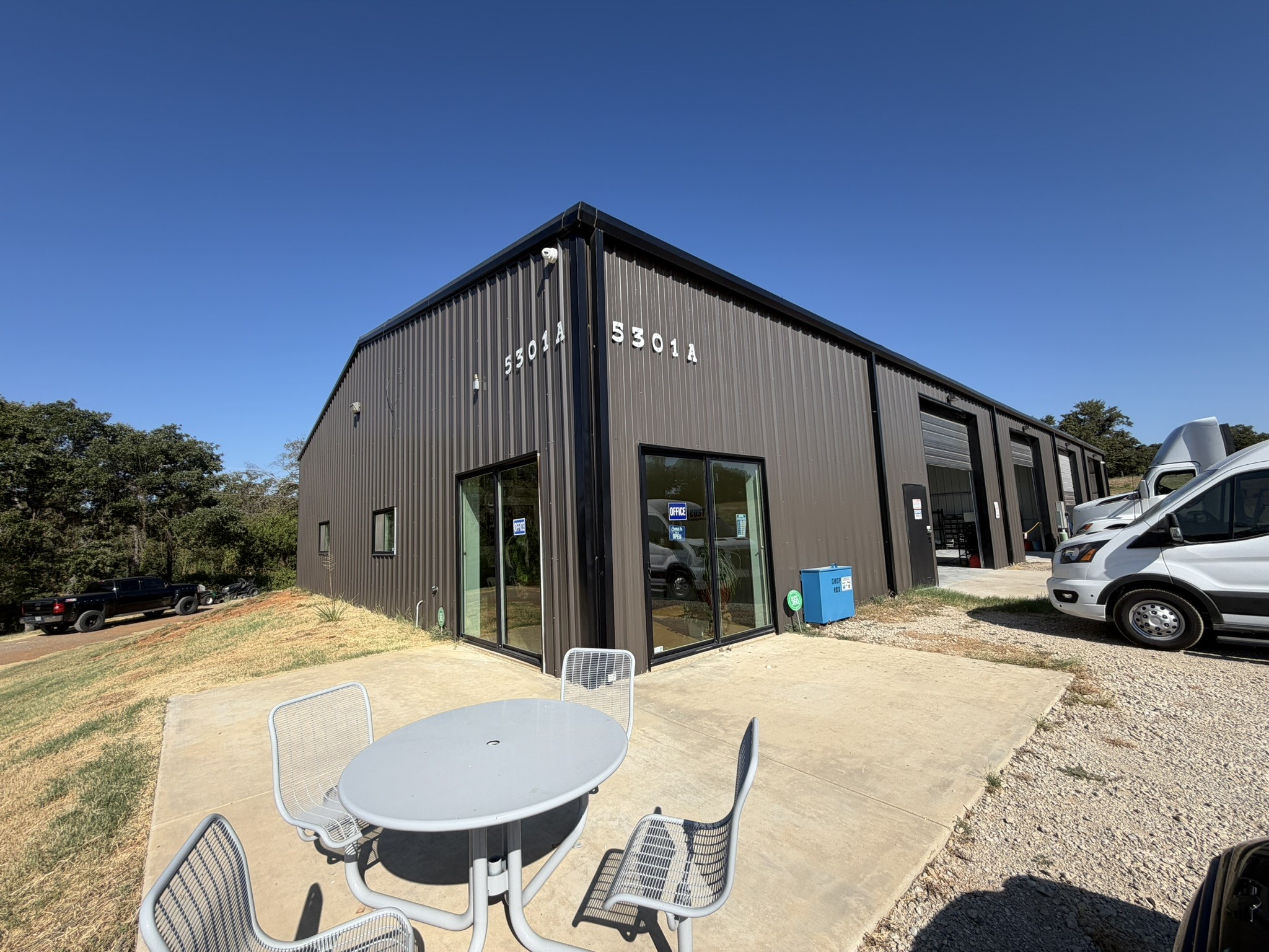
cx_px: 634
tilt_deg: +5.6
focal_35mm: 14
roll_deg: +3.5
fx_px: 513
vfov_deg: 85.7
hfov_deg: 102.1
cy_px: 476
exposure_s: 1/888
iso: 20
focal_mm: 2.22
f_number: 2.2
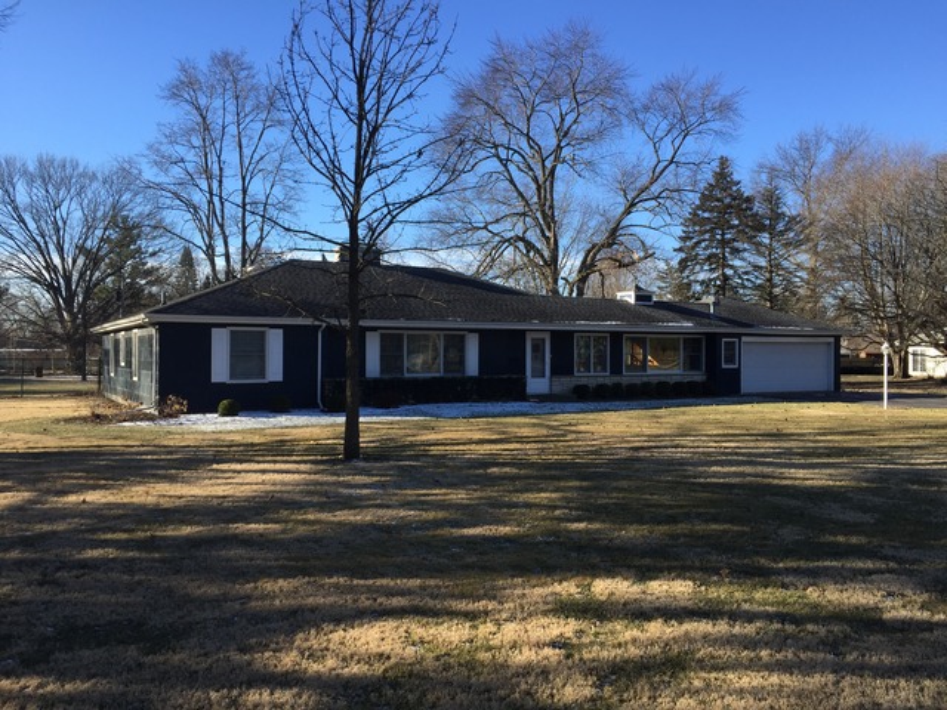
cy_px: 355
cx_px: 474
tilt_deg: -1.9
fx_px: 793
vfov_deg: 48.2
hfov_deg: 61.7
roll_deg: +0.3
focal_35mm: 29
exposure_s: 1/775
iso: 32
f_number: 2.2
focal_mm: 4.15
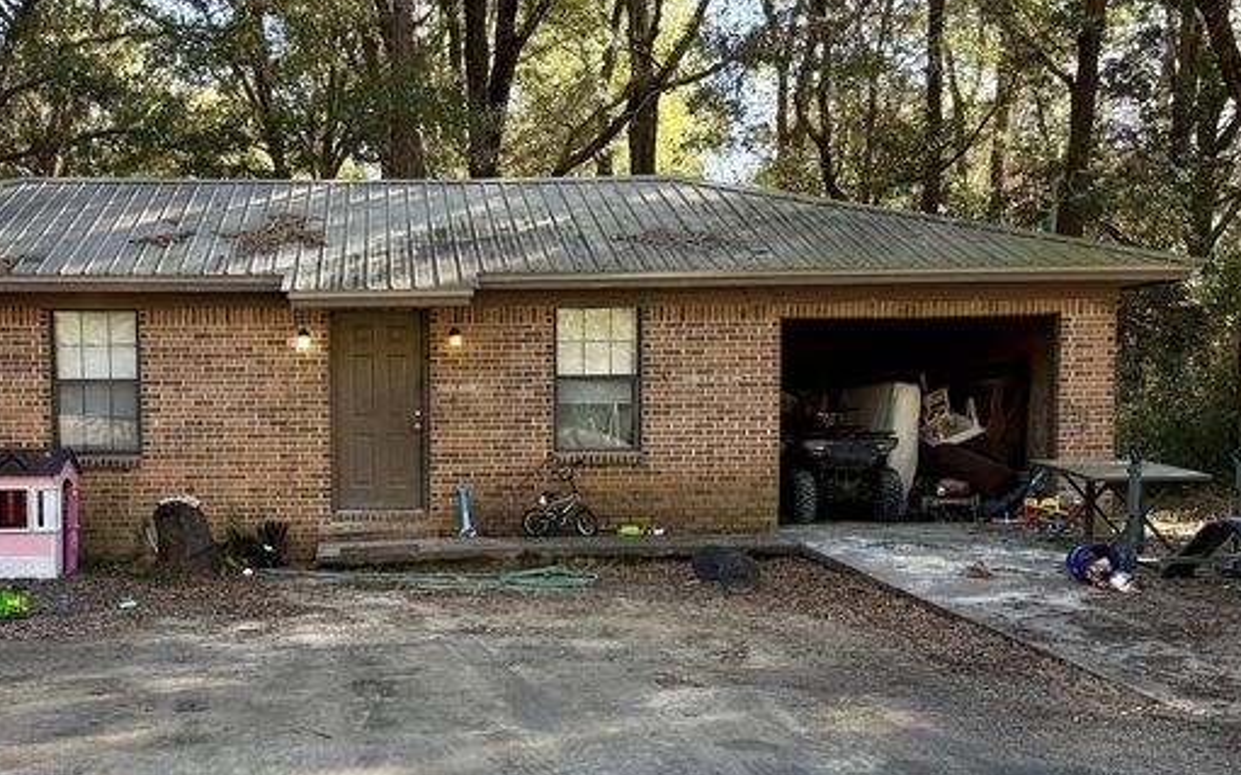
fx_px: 1724
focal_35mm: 51
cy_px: 505
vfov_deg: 25.2
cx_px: 406
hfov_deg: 39.1
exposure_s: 1/322
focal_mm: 6.76
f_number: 1.78
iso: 100
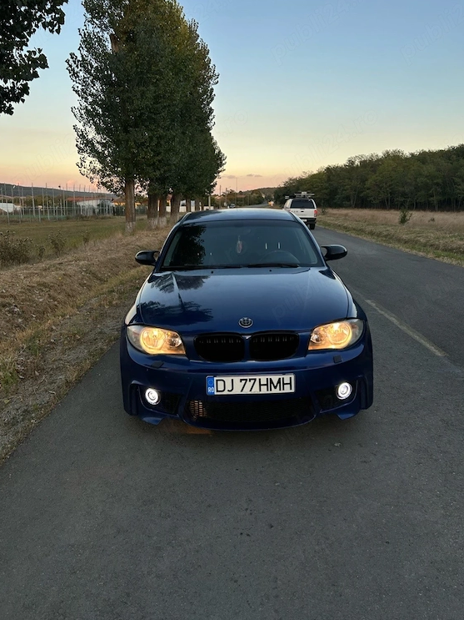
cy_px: 300
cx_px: 227
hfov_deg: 49.7
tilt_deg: -10.1
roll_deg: +0.6
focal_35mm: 28
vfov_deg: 63.4
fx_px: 501
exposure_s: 1/240
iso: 50
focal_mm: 5.7
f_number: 1.5
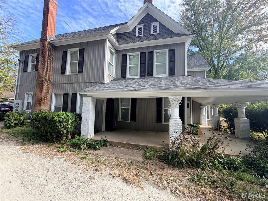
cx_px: 134
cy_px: 100
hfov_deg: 102.1
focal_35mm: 14
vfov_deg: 85.7
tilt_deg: +5.0
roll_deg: -1.0
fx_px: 108
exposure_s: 1/502
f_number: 2.2
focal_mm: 2.22
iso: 64
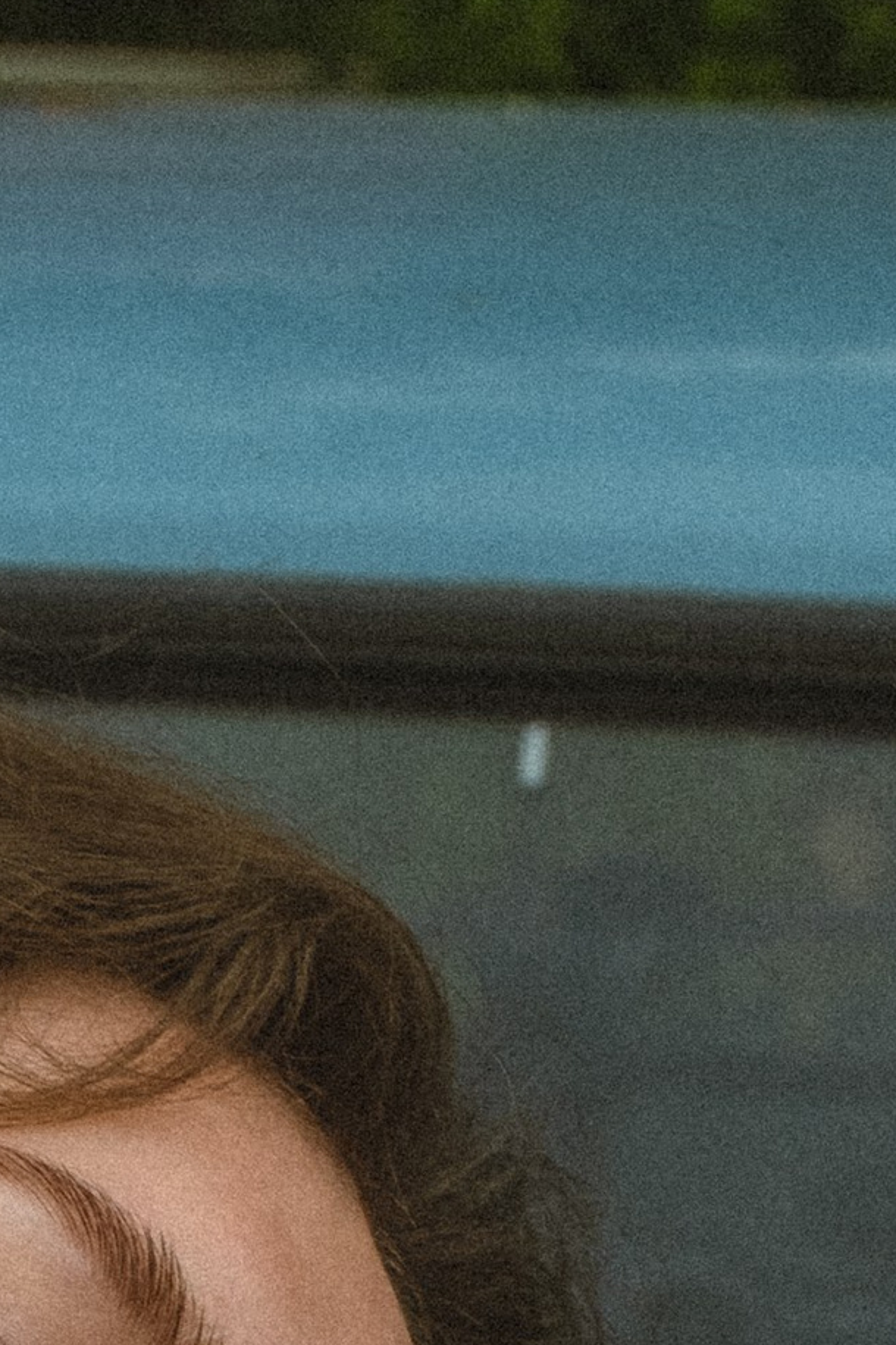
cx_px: -424
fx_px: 7989
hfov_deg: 6.3
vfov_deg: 9.4
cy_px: 1790
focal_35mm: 214
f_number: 7.1
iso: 400
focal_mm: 34.3
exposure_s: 1/125
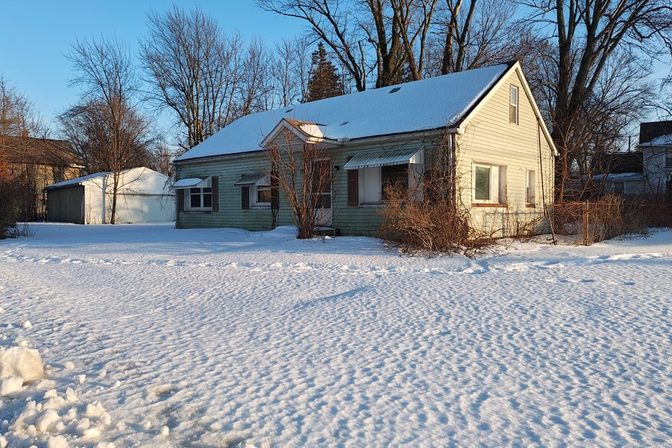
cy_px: 213
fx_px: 504
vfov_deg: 47.9
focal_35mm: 27
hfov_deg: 67.4
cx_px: 337
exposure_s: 1/455
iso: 100
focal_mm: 4.68
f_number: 1.7
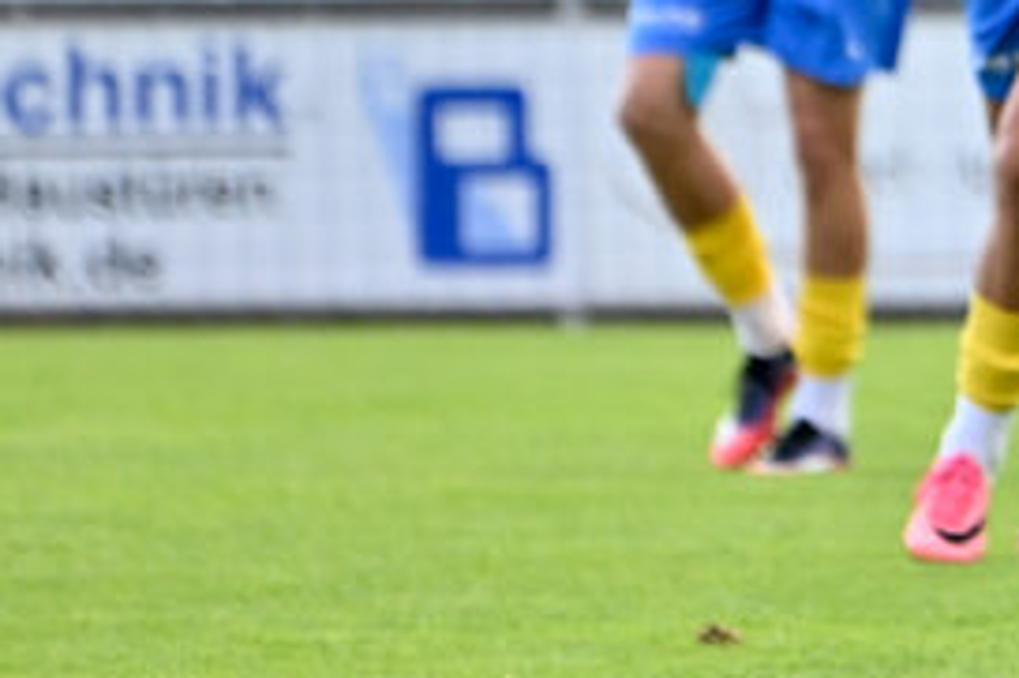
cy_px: 6
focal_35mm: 1167
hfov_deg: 1.8
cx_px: 1824
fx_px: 33011
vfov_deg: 1.2
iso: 1100
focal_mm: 310
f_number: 5.6
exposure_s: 1/2000
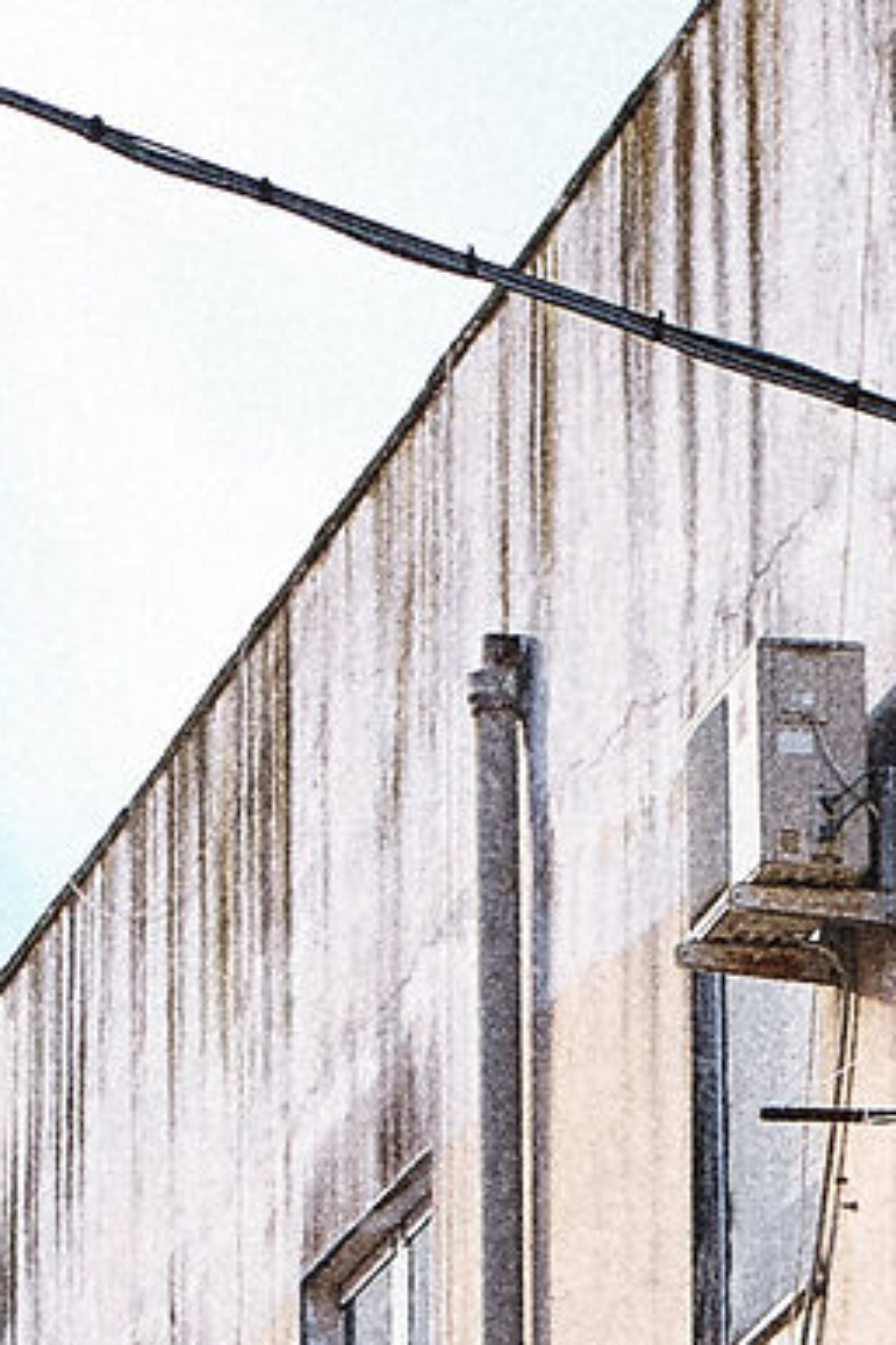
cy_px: 3767
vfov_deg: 6.2
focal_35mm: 311
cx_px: 1151
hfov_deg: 4.4
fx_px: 11620
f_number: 5.6
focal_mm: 33
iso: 320
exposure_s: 1/250
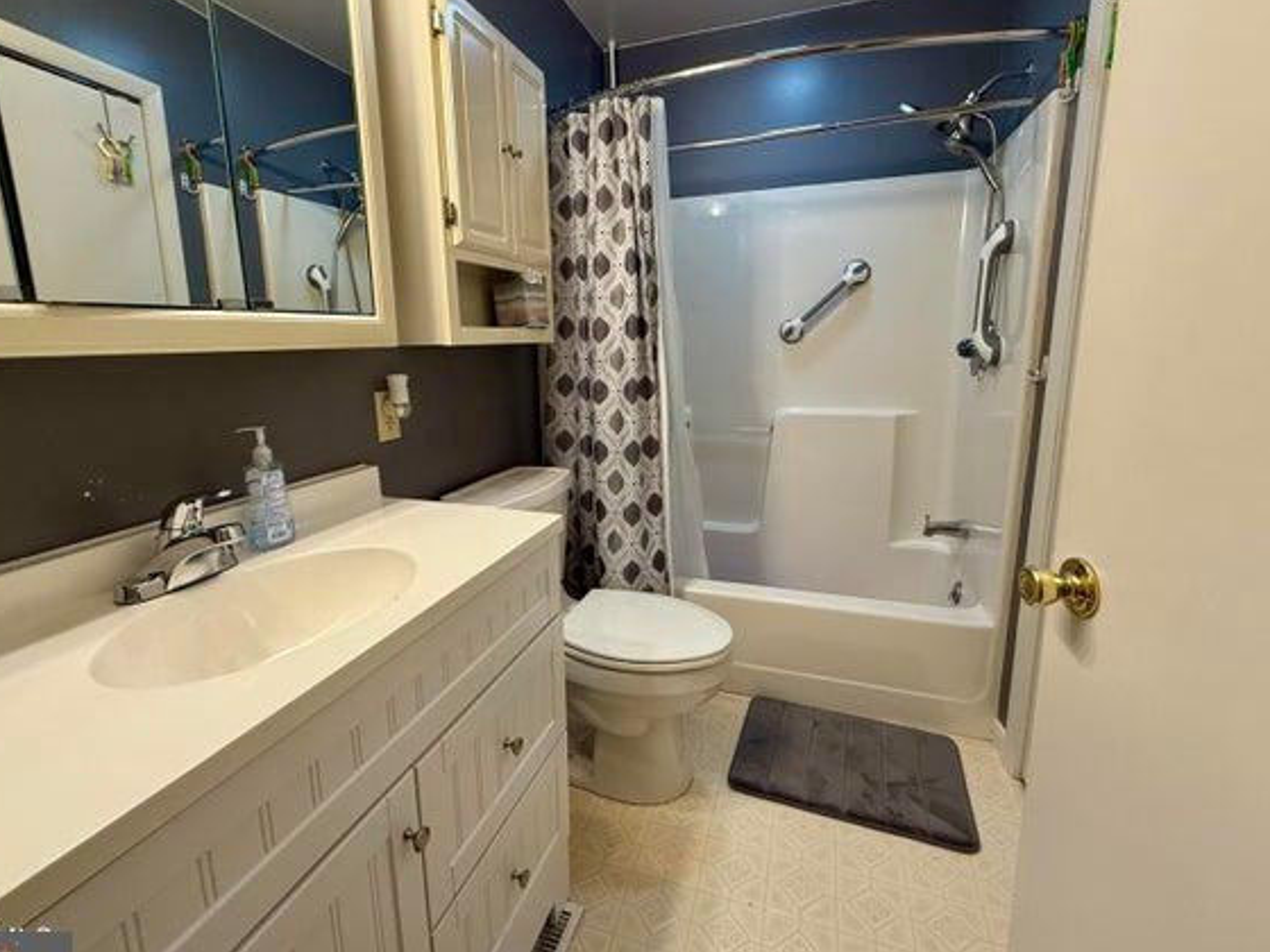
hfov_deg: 94.5
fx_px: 587
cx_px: 621
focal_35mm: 16
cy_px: 447
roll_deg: +1.0
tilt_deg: -10.3
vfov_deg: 78.0
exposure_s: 1/120
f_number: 2.2
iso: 250
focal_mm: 2.22
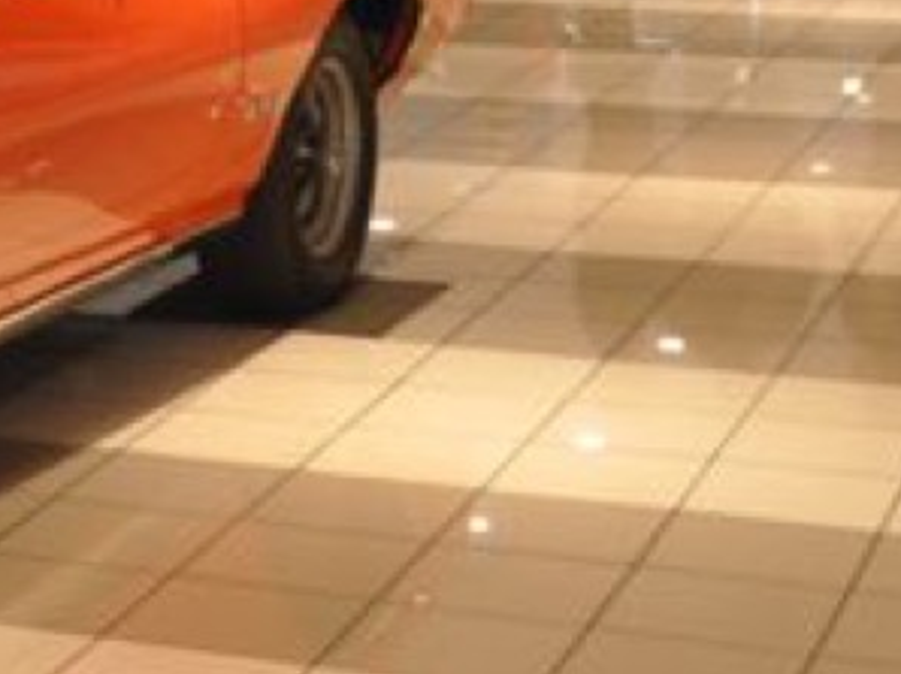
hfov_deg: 14.8
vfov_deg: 12.0
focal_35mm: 122
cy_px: -45
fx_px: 3173
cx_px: -514
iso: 320
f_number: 5.6
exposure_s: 1/30
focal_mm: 18
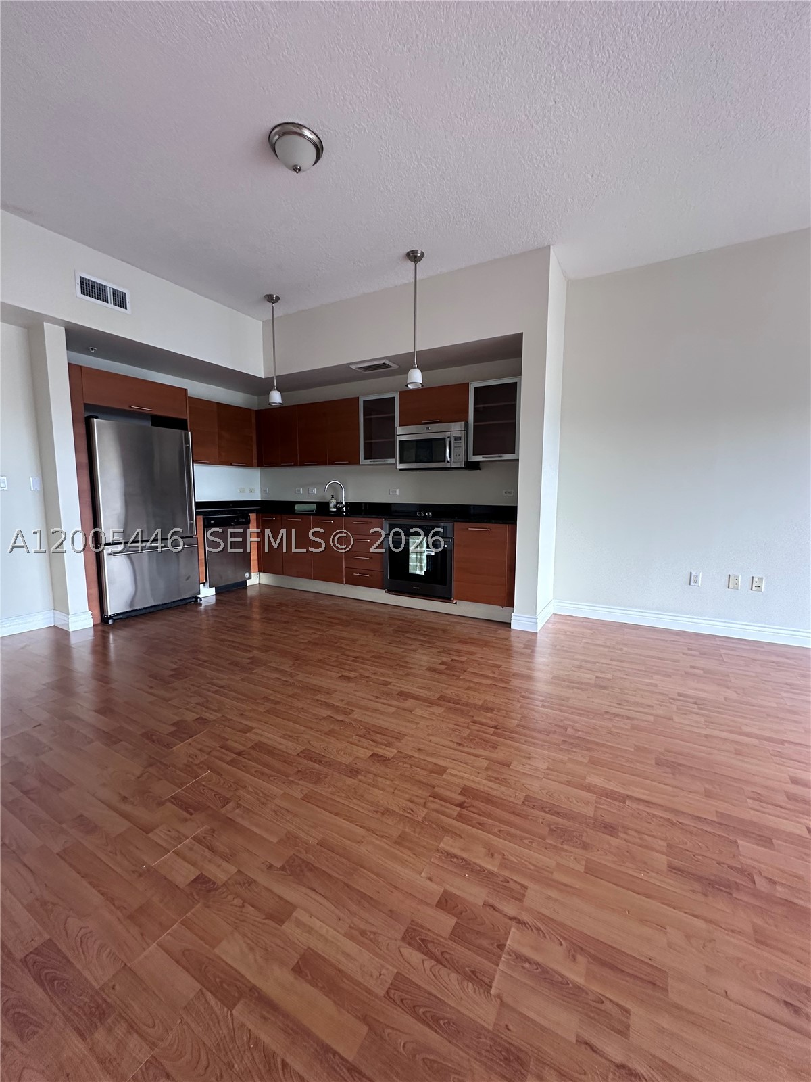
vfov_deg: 102.1
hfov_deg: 85.7
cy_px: 541
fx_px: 437
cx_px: 406
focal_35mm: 14
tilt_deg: -6.0
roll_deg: -1.6
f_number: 2.2
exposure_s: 1/99
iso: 200
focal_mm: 2.22
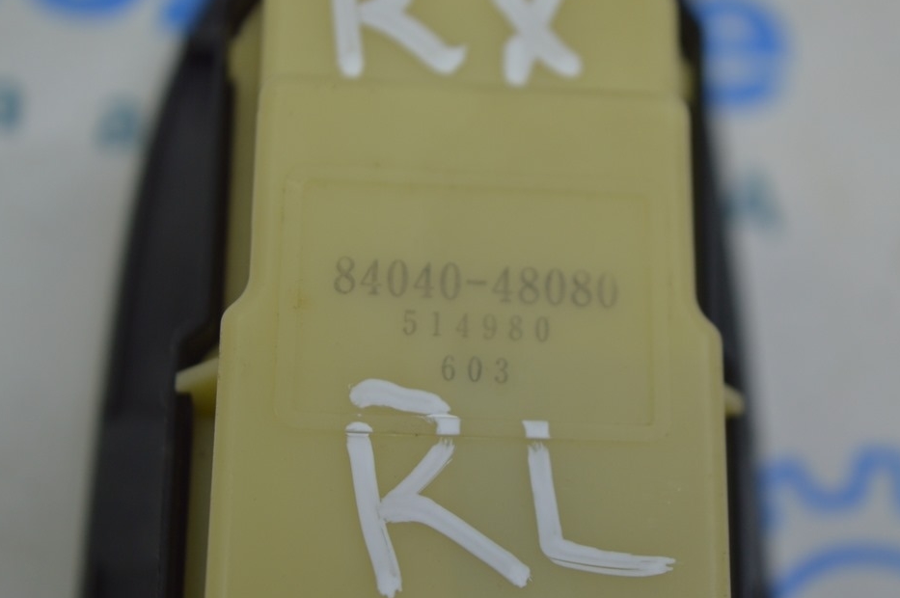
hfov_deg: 22.5
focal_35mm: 91
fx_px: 2261
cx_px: 473
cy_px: 287
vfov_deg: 15.1
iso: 400
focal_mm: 55
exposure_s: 1/50
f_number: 5.6
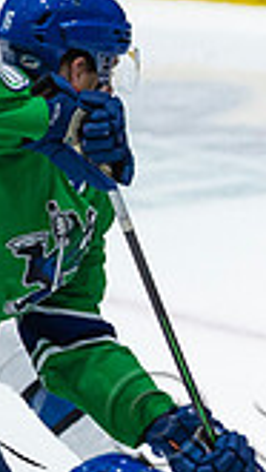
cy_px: 139
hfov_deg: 1.1
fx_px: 14022
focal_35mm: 1120
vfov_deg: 1.9
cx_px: 1164
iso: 1250
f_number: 2.8
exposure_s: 1/1250
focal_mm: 200
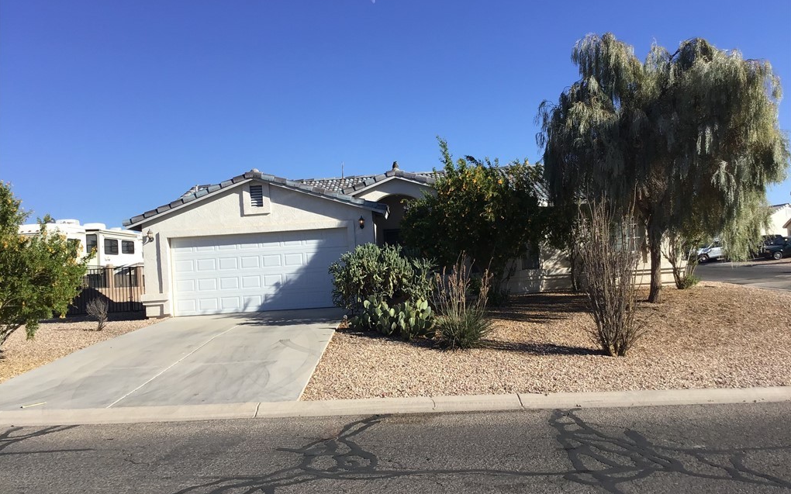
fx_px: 711
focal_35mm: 33
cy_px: 254
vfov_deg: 38.3
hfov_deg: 58.2
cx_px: 395
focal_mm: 3.3
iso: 25
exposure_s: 1/1314
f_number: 2.4
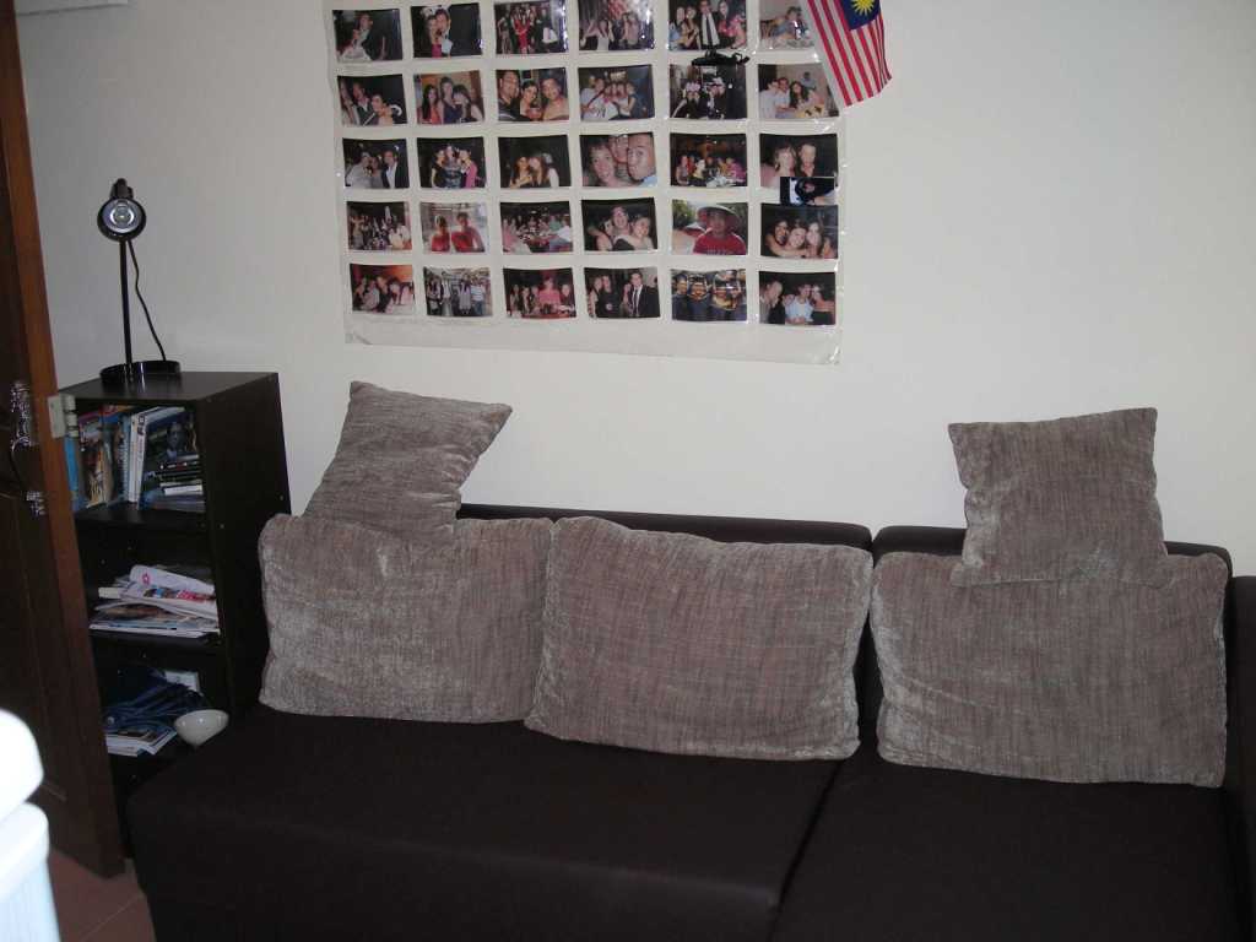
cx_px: 628
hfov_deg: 49.0
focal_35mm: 38
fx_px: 1379
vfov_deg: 37.7
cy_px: 471
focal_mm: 6.3
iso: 76
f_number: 3.2
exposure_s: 1/60
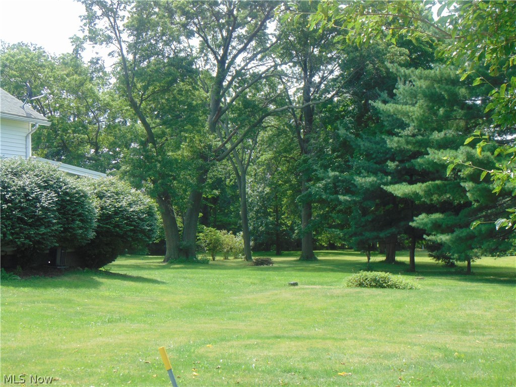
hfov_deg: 38.2
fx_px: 745
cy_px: 194
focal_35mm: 50
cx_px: 258
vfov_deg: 29.1
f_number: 3.5
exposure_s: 1/320
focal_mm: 9
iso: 80
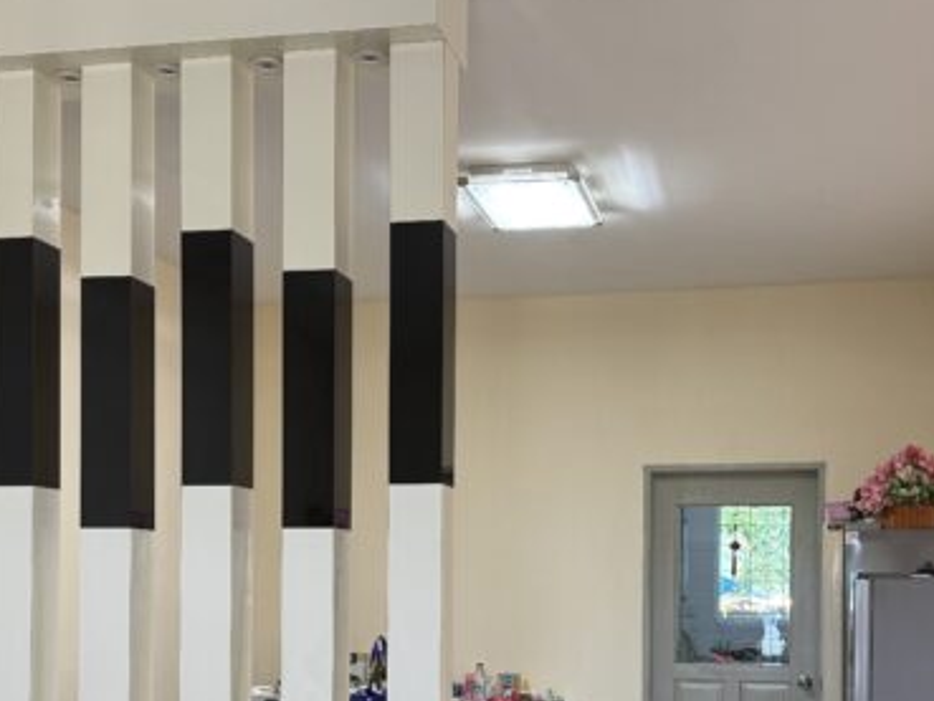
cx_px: 511
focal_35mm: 52
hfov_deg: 36.8
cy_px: 580
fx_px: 1404
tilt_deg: +0.7
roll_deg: -0.6
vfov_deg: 27.4
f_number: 1.78
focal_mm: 6.76
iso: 160
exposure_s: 1/100
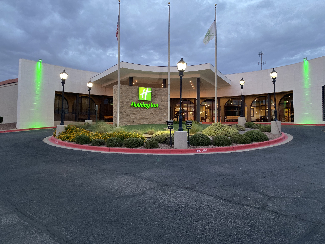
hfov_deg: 65.3
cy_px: 117
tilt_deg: +2.1
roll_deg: +0.9
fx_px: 253
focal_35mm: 27
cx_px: 165
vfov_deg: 51.3
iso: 250
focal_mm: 4.25
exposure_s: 1/60
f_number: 1.8
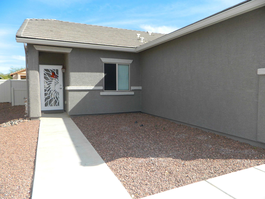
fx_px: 191
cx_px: 132
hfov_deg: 69.4
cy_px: 100
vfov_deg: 54.9
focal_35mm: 25
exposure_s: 1/800
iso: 110
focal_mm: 4.5
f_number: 3.1
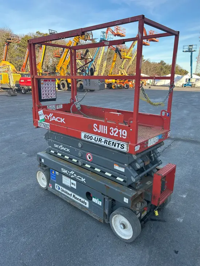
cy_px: 133
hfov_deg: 53.1
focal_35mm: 26
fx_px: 200
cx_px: 100
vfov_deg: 67.3
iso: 50
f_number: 1.5
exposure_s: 1/476
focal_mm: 5.7
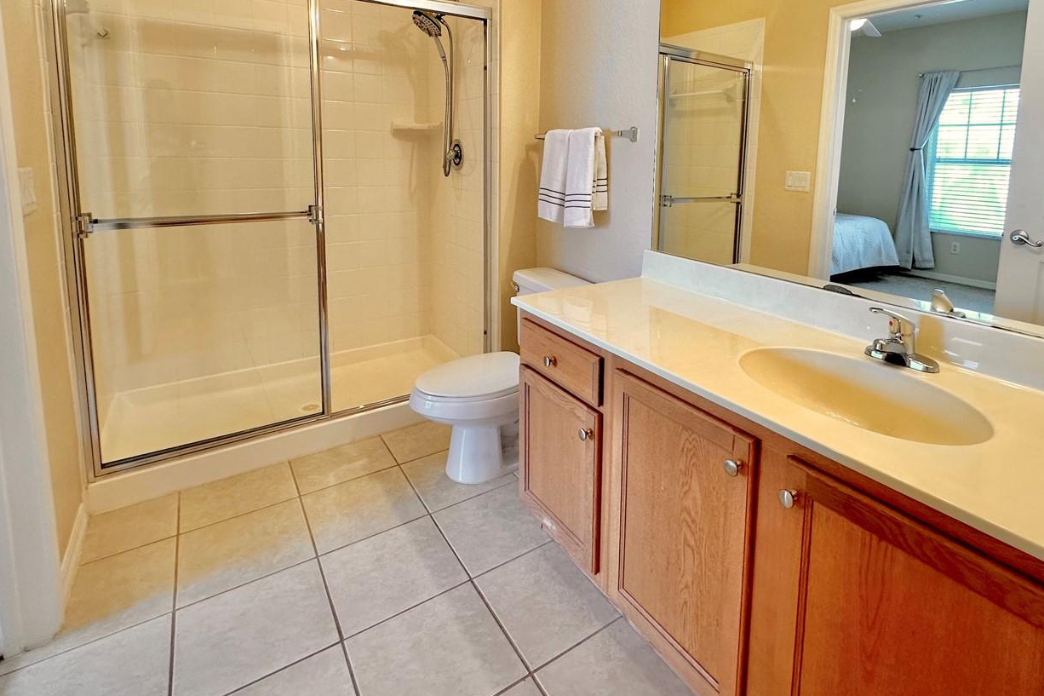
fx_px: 551
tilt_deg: -6.9
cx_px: 588
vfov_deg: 62.5
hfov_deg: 86.5
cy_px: 216
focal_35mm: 19
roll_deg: -0.9
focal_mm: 2.22
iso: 200
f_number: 2.2
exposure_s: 1/120
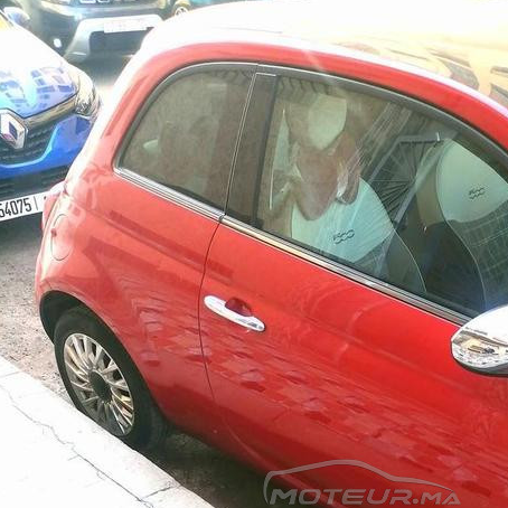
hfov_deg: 37.7
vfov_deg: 35.5
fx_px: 731
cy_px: 482
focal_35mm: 44
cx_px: 361
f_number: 1.8
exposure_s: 1/148
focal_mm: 5.4
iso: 50
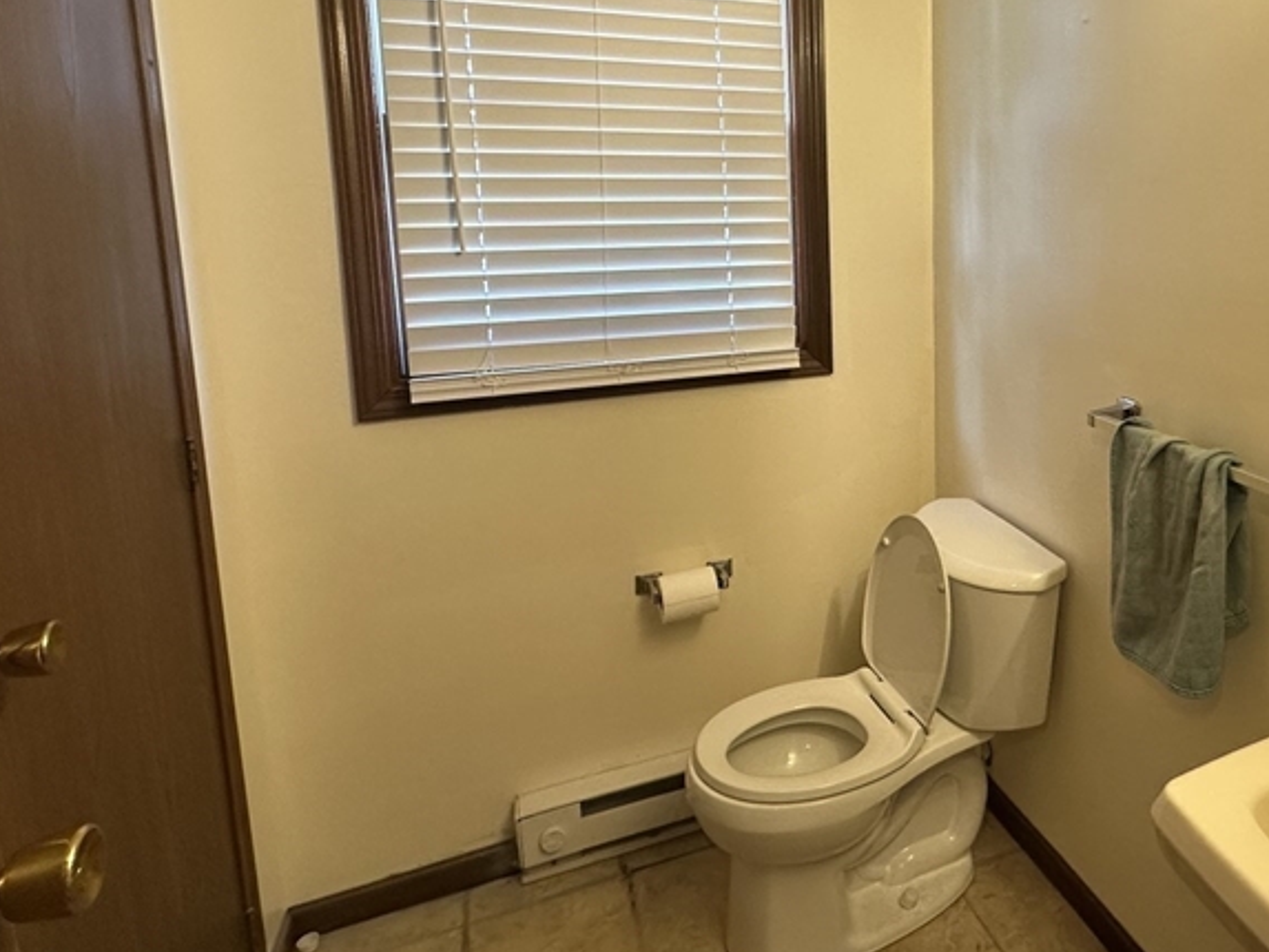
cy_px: 310
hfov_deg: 65.9
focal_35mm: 25
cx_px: 924
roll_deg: +1.3
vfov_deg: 53.7
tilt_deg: -6.8
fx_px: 917
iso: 200
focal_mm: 2.22
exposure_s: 1/120
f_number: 2.2
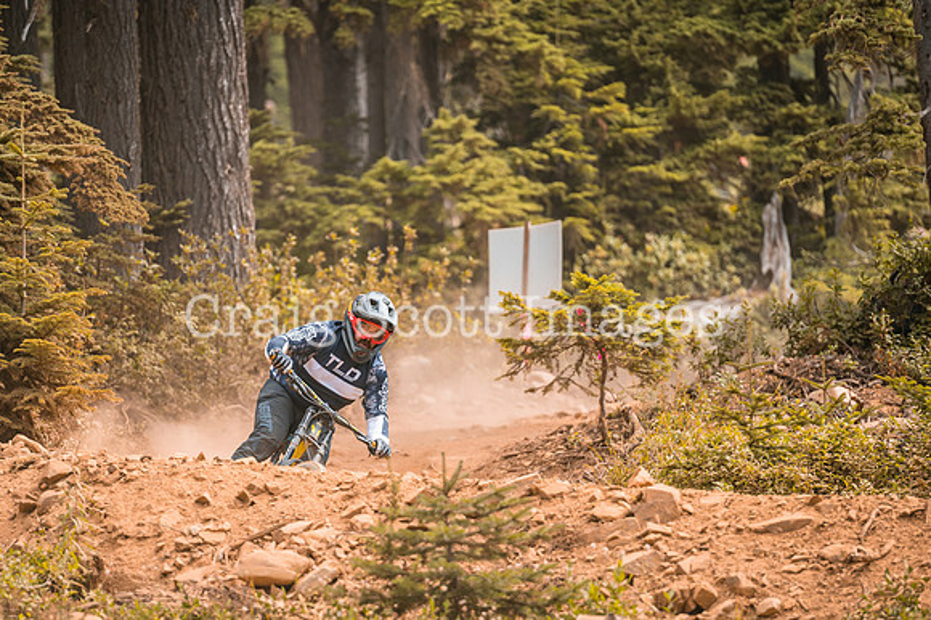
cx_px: 394
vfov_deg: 5.6
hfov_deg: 8.4
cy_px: 343
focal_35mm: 244
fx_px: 6311
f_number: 2.8
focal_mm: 200
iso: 320
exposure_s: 1/1600
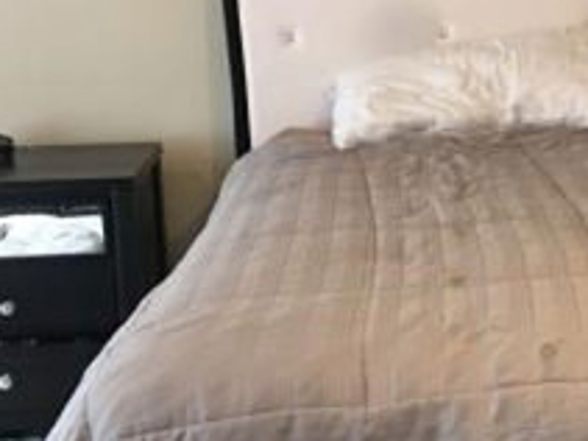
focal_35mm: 88
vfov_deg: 16.8
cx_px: 566
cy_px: 176
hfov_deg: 21.6
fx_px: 1494
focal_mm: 4.15
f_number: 2.2
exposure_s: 1/15
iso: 50
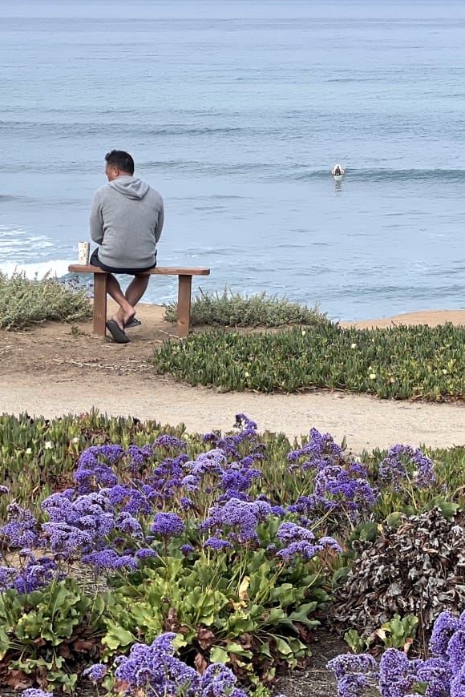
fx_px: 2674
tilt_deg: -6.4
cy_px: 327
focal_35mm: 138
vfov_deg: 14.9
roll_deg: +0.7
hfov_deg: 9.9
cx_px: 313
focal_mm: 9
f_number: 2.8
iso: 32
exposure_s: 1/619
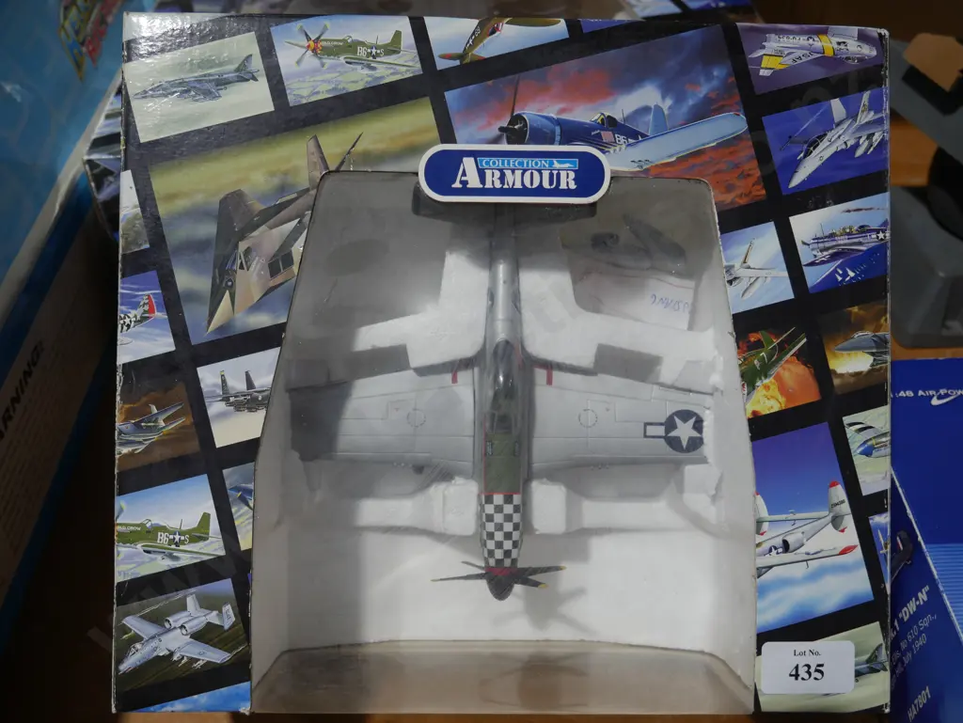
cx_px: 482
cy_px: 362
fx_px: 891
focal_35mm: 32
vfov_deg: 44.2
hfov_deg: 56.8
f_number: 3.6
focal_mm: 16
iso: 200
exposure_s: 1/100
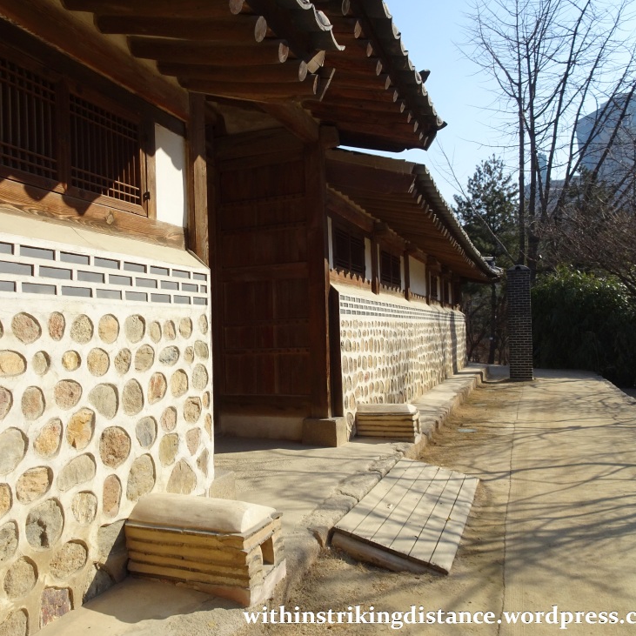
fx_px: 603
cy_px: 311
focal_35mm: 29
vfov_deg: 55.6
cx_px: 254
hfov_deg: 55.2
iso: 80
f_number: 3.5
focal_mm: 4.1
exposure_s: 1/800
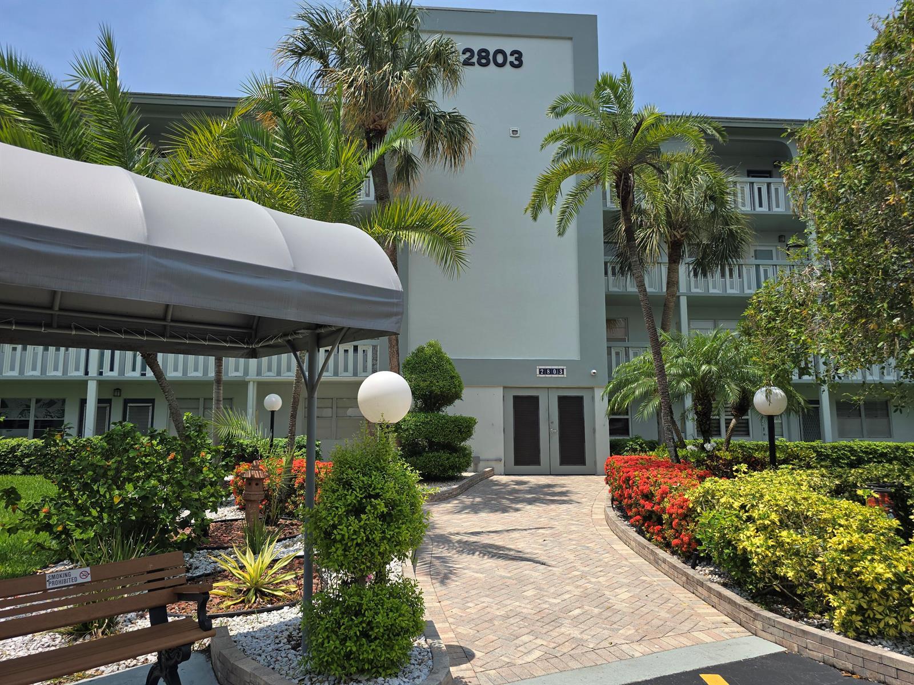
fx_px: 607
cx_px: 457
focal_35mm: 23
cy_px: 342
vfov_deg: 58.9
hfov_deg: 73.9
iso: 12
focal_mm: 6.3
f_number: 1.7
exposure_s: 1/904
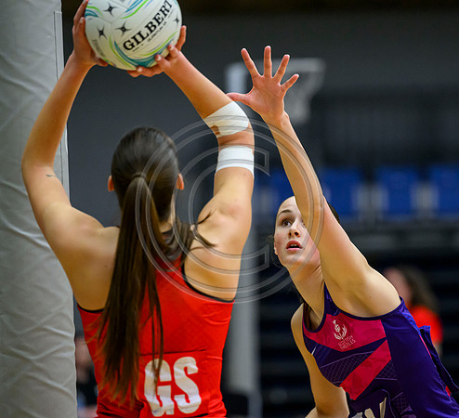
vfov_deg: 5.7
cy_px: 251
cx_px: 295
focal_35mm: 292
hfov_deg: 6.3
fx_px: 4191
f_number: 3.2
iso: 4000
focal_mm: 200
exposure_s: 1/1000
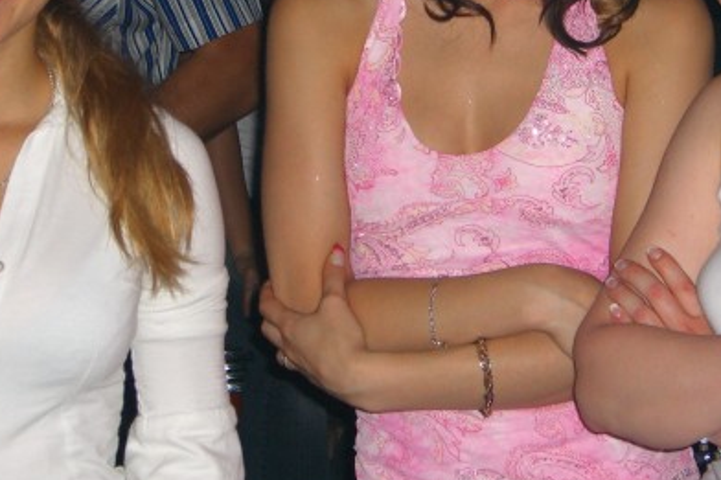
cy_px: 85
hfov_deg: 16.9
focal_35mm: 121
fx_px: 2422
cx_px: 414
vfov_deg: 11.3
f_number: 3.6
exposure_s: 1/60
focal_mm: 11.8
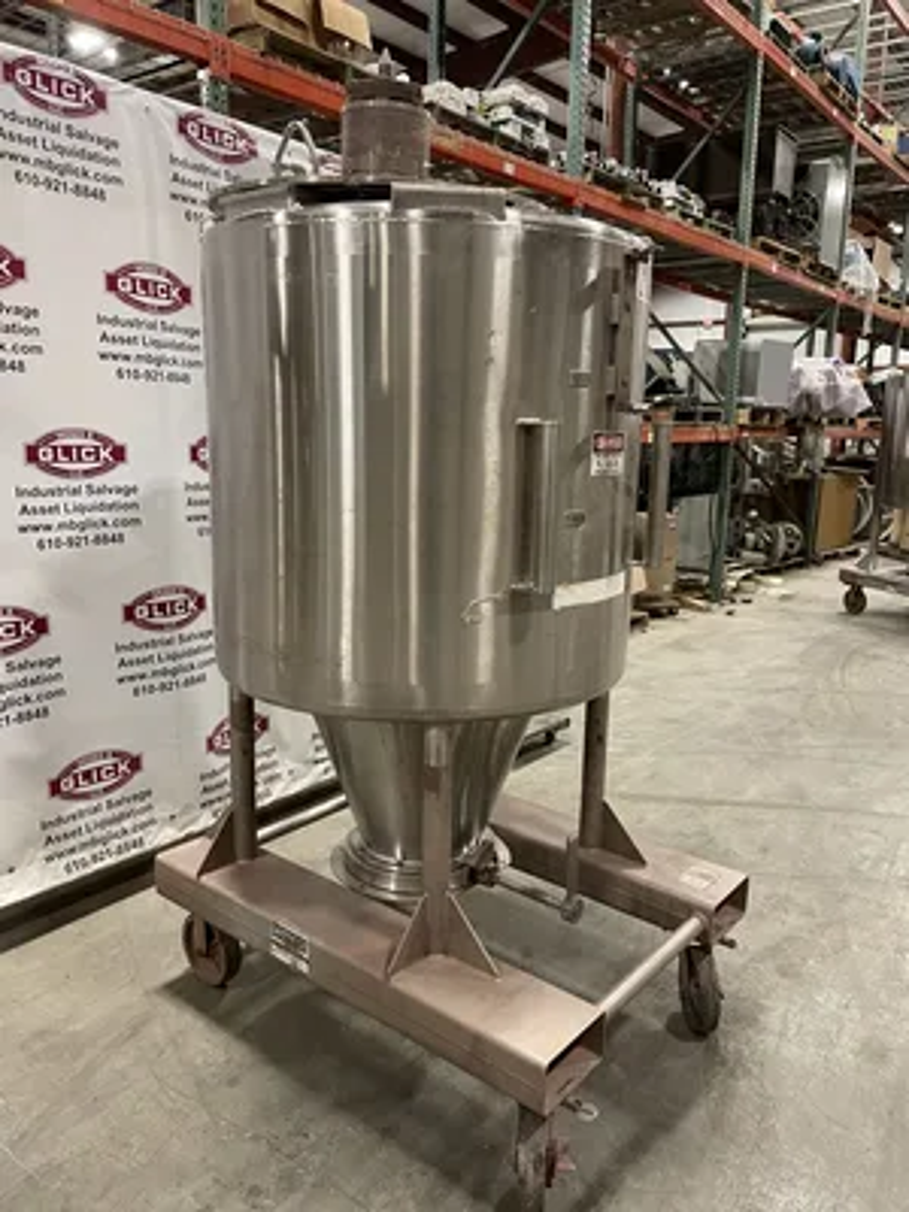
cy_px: 606
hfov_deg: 53.1
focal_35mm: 26
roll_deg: -0.3
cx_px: 454
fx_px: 910
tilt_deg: -8.3
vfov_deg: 67.3
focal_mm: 4.2
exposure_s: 1/60
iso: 400
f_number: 1.6
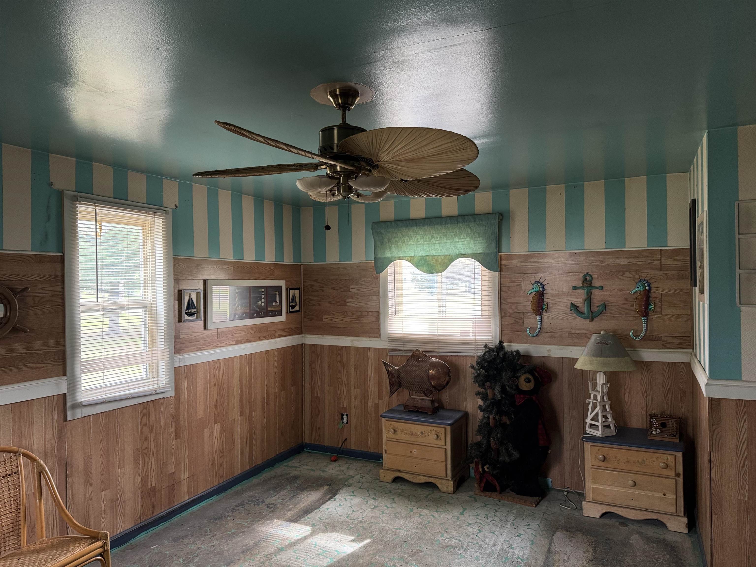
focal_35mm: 24
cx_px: 378
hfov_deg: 71.6
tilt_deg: -0.3
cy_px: 284
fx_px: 524
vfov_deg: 56.8
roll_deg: +0.8
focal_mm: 6.76
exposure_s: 1/60
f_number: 1.78
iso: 200
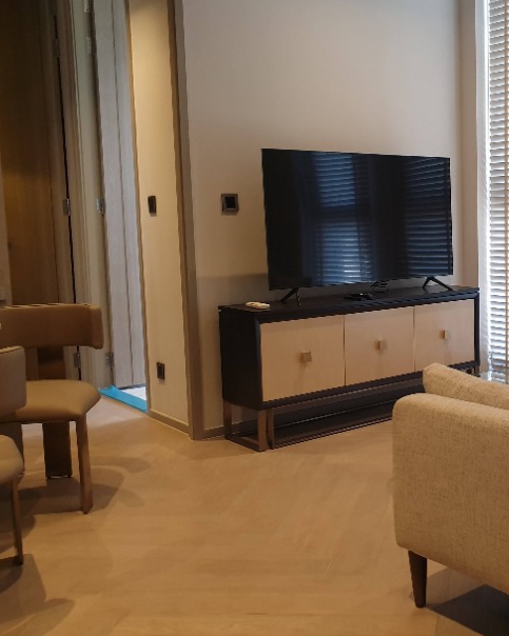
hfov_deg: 33.7
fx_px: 791
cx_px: 462
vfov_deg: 43.8
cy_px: 299
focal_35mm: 42
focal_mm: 4.3
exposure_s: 1/50
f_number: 2.4
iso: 320
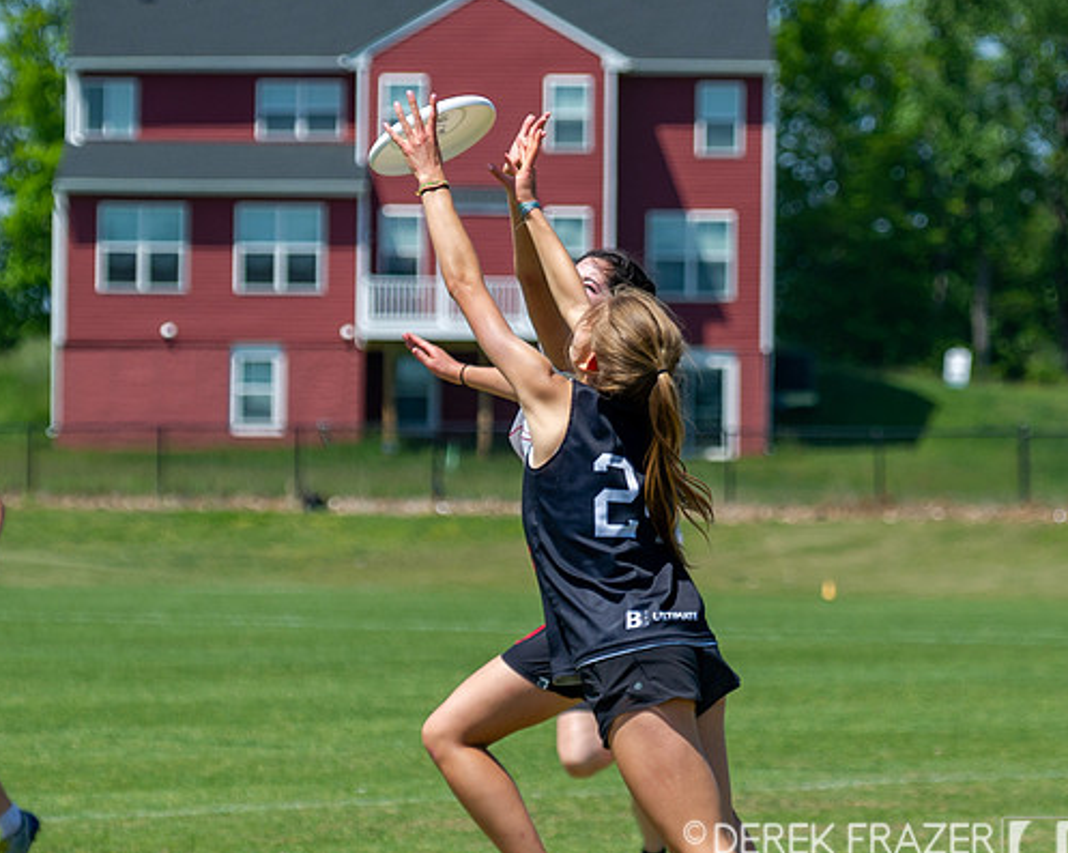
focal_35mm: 280
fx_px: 8845
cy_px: 407
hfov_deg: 6.9
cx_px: 693
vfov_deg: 5.5
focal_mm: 135
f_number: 4
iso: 220
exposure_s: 1/2000
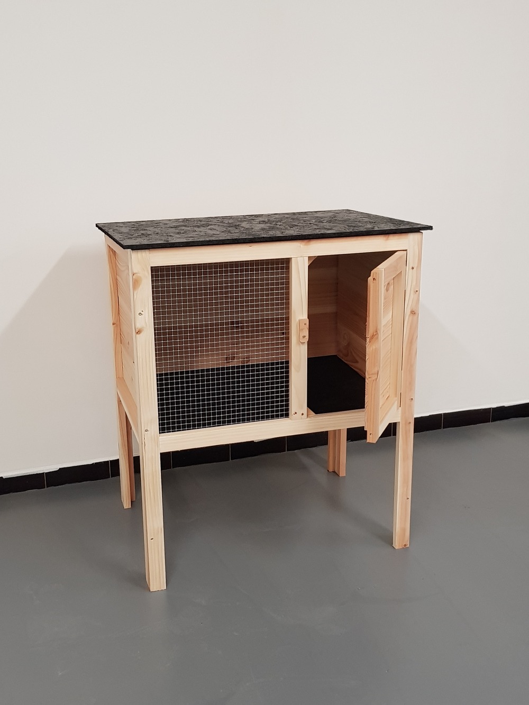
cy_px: 352
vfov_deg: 67.3
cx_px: 264
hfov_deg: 53.1
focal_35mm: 26
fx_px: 530
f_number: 1.7
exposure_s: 1/50
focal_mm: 4.2
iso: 125
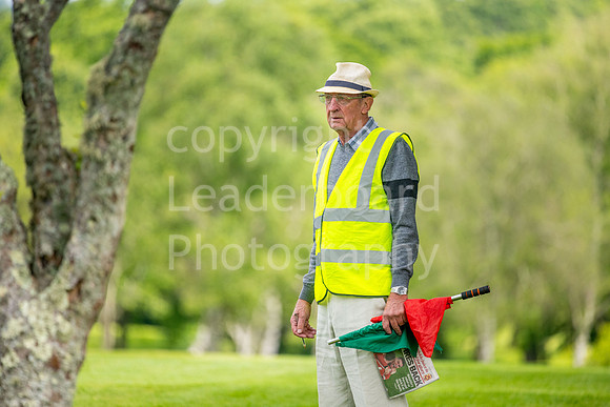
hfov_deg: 6.9
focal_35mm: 300
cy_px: 204
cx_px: 305
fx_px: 5084
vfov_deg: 4.6
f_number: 4
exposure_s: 1/2000
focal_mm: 300
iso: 500
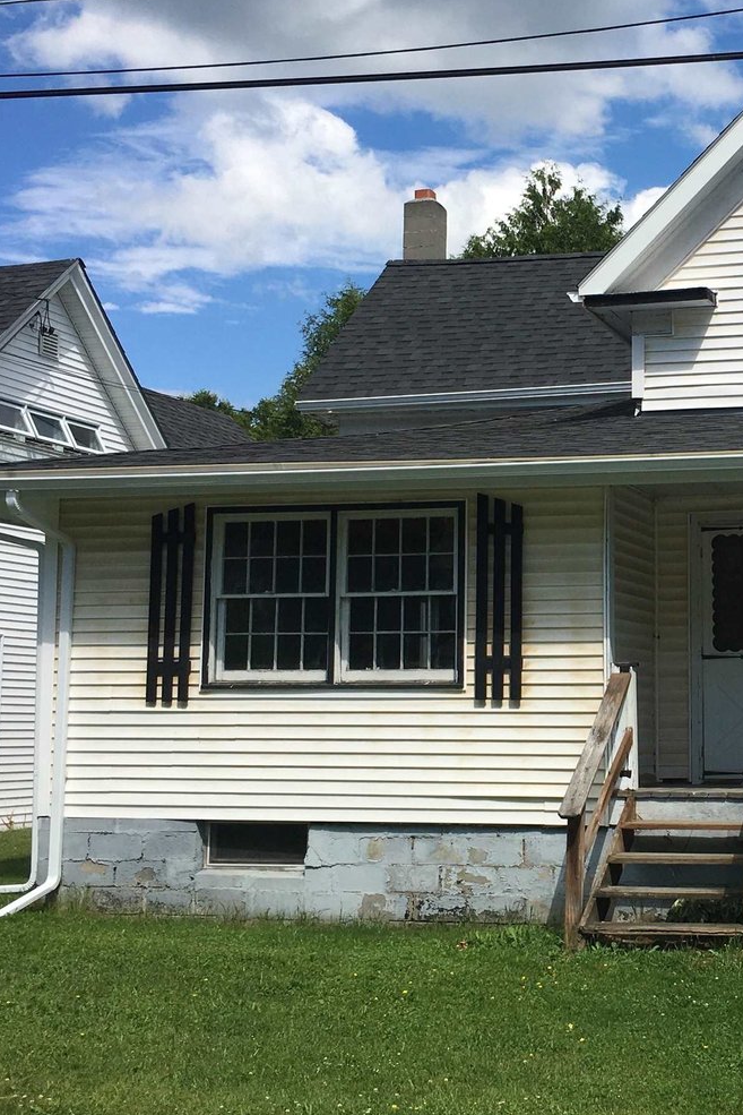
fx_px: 1516
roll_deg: +1.1
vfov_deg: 40.3
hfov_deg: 26.7
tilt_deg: +9.0
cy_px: 529
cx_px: 647
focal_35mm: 49
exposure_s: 1/2137
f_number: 2.2
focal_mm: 4.15
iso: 25
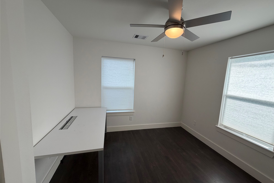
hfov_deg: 100.4
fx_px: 114
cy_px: 93
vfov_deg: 77.3
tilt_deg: -7.7
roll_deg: -2.6
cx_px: 141
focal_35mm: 15
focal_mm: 2.22
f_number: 2.2
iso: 80
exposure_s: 1/120
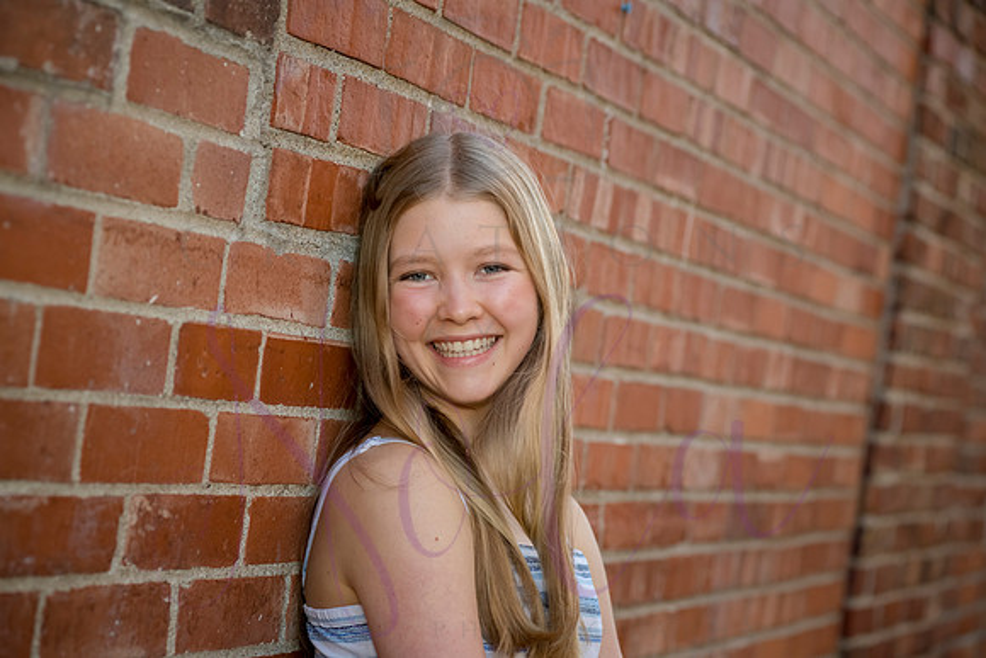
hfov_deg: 23.6
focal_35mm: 86
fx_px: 2356
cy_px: 329
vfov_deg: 15.9
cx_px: 493
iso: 800
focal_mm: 86
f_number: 5
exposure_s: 1/500
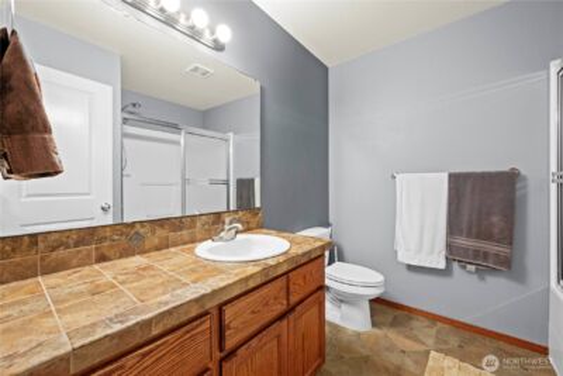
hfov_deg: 104.2
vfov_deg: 81.3
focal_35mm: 14
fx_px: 219
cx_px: 282
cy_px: 188
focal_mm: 14
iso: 200
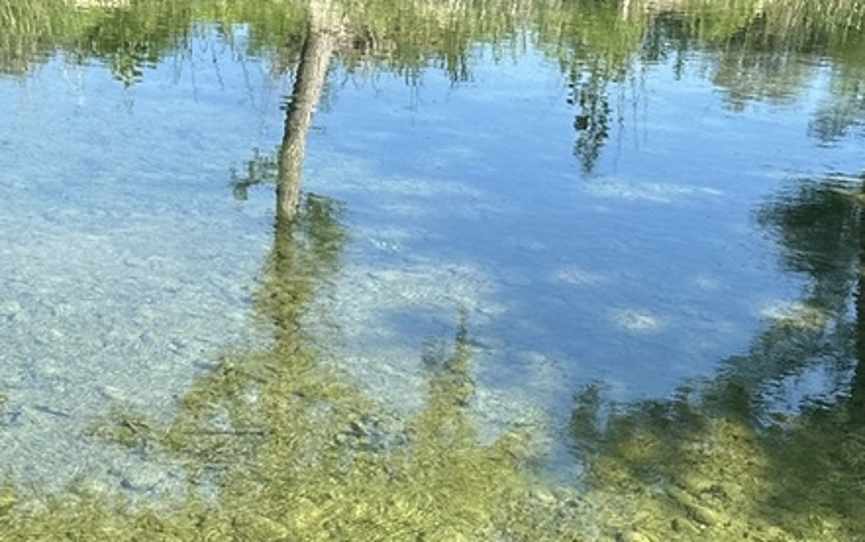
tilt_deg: -27.0
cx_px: 481
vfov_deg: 15.0
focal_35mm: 83
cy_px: 723
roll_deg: -4.9
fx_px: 1957
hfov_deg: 24.9
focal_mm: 6.86
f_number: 1.78
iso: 80
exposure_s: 1/1357
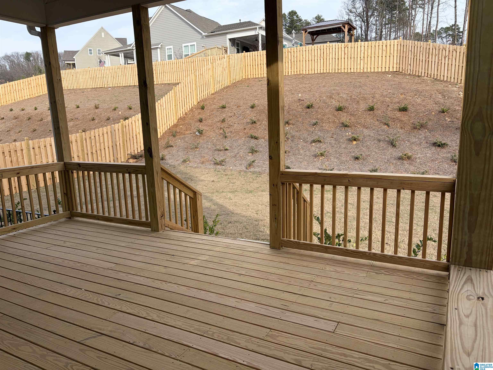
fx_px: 370
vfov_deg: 53.1
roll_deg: +1.8
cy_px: 185
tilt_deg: -9.5
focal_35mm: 26
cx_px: 246
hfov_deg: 67.3
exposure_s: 1/850
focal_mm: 5.96
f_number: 1.6
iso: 50
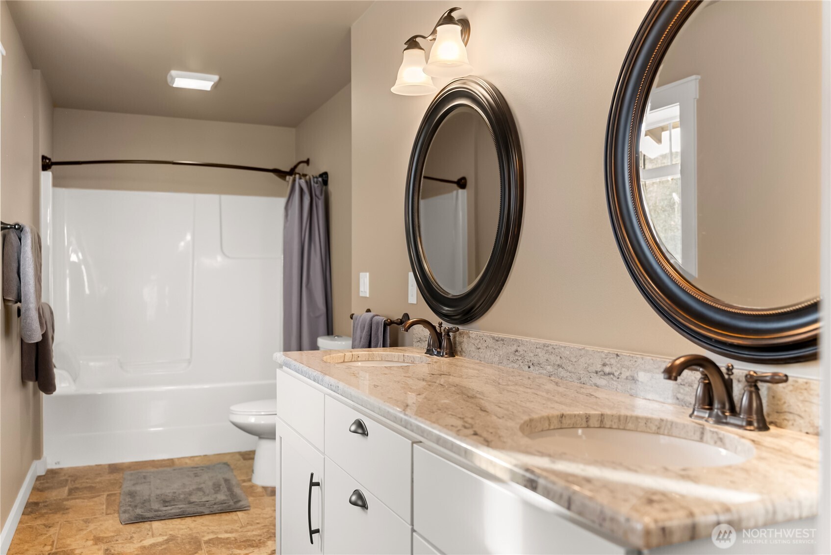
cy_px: 278
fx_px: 686
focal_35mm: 30
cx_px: 416
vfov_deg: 44.1
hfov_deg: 62.4
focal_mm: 29.7
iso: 400
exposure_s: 1/80
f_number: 3.2
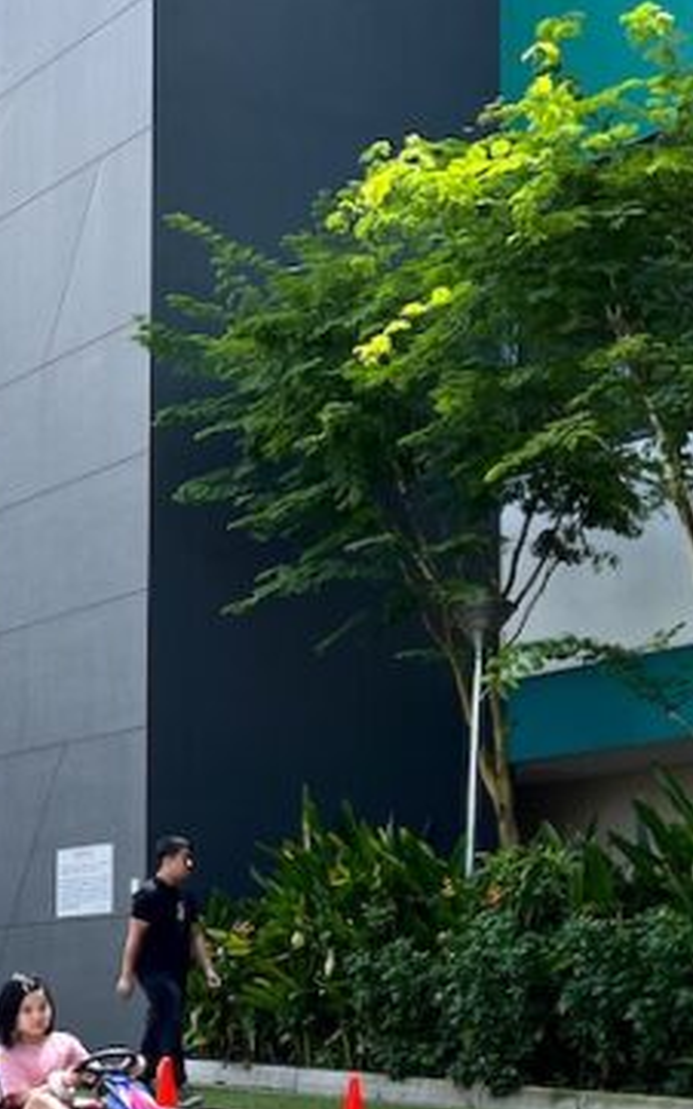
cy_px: 922
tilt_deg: +4.6
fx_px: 2359
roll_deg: -0.3
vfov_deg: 25.9
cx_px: -138
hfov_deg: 16.1
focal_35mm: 78
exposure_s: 1/2457
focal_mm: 5.7
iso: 50
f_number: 1.5
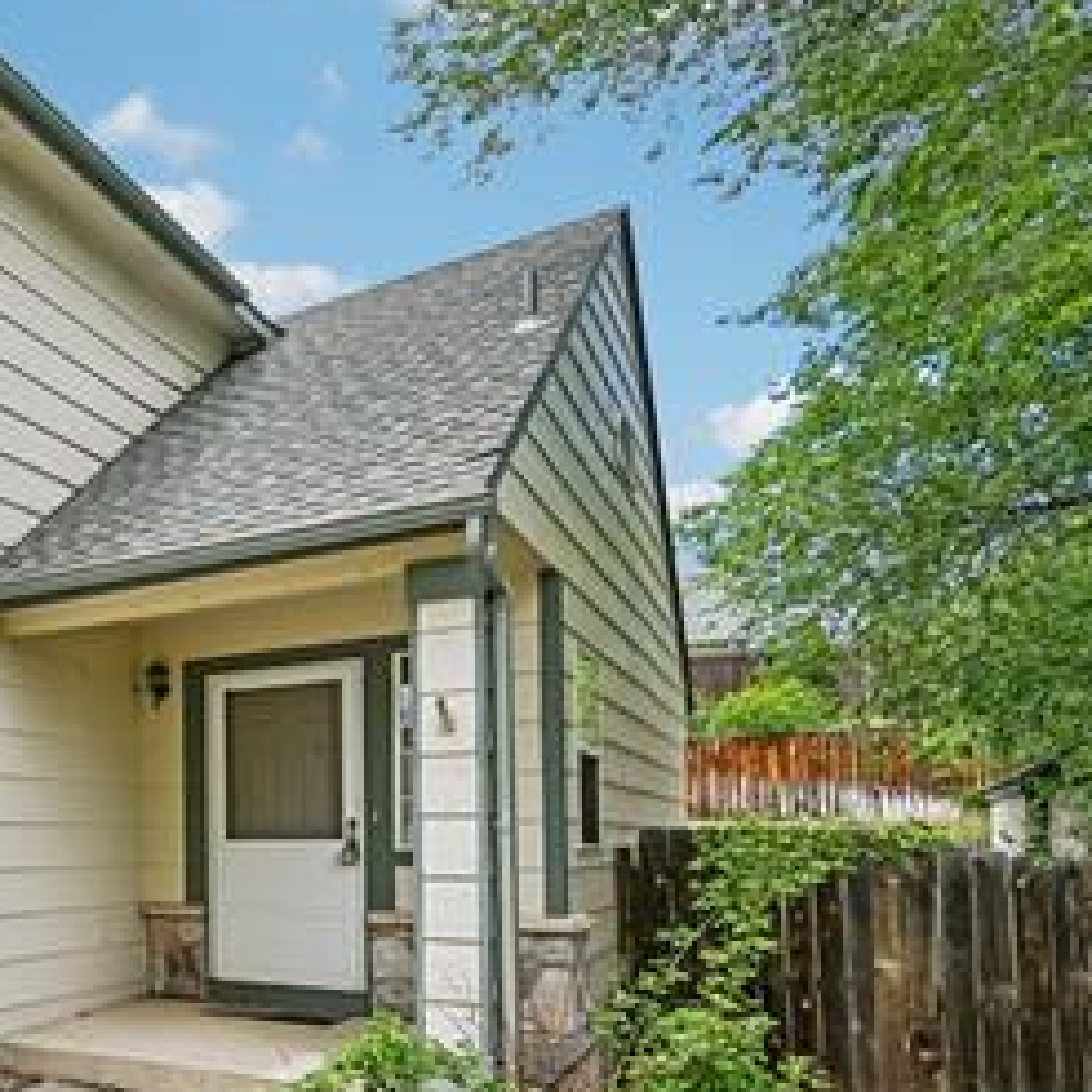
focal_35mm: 31
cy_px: 533
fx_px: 1106
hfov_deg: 38.4
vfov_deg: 52.5
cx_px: -226
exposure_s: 1/80
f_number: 10
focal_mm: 14
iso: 64
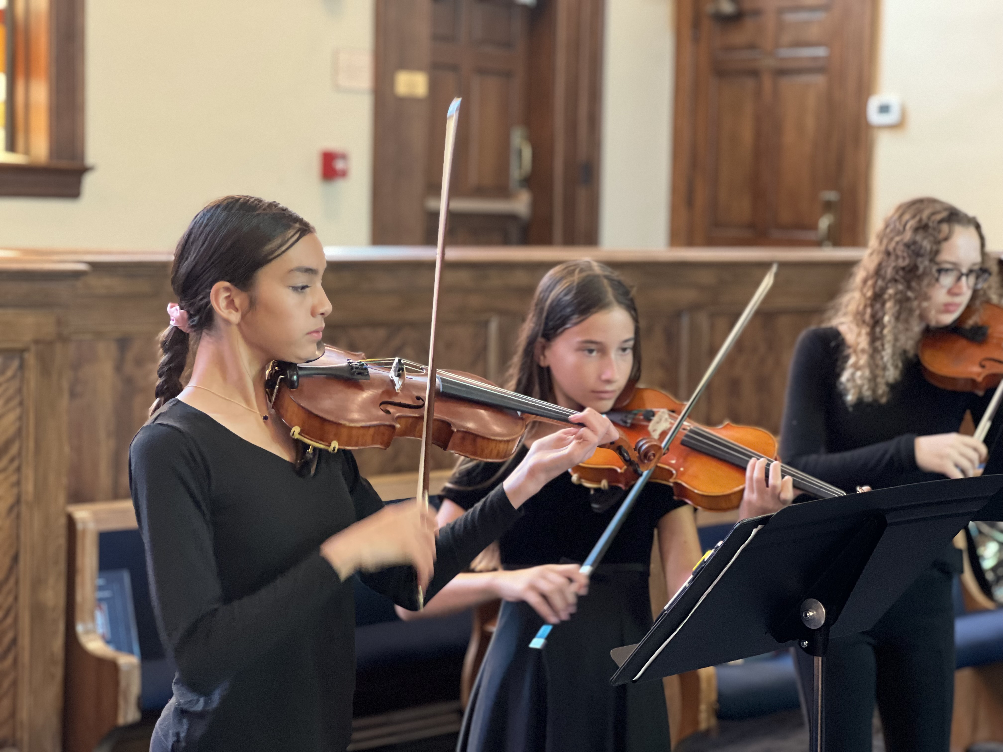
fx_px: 2231
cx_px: 502
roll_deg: +0.1
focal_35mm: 77
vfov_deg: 19.1
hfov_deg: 25.3
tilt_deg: -4.4
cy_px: 376
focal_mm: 9
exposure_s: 1/40
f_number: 2.8
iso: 400
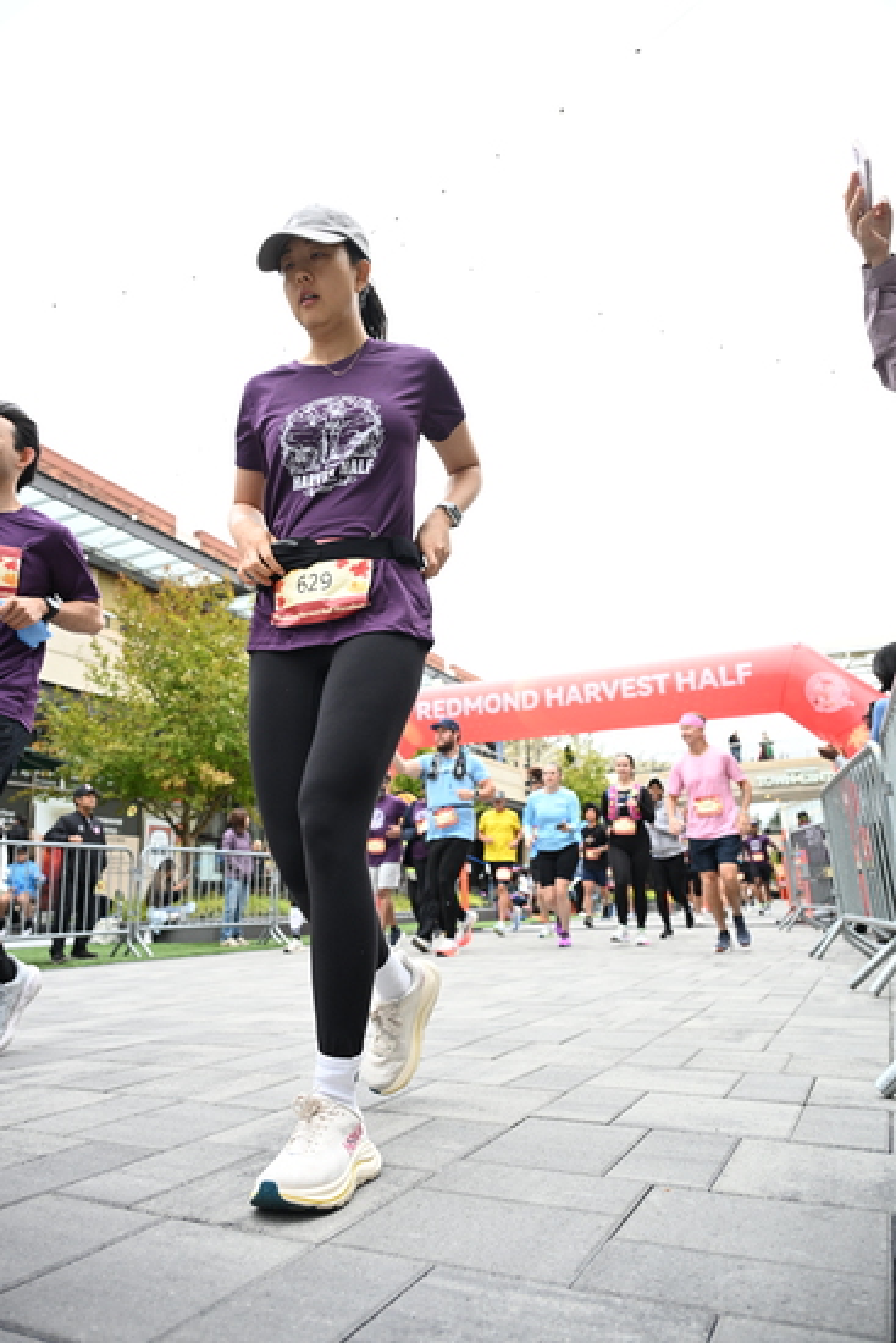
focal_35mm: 24
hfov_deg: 53.2
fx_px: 895
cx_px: 448
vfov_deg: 73.7
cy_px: 672
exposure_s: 1/640
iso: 2000
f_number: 4
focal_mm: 24
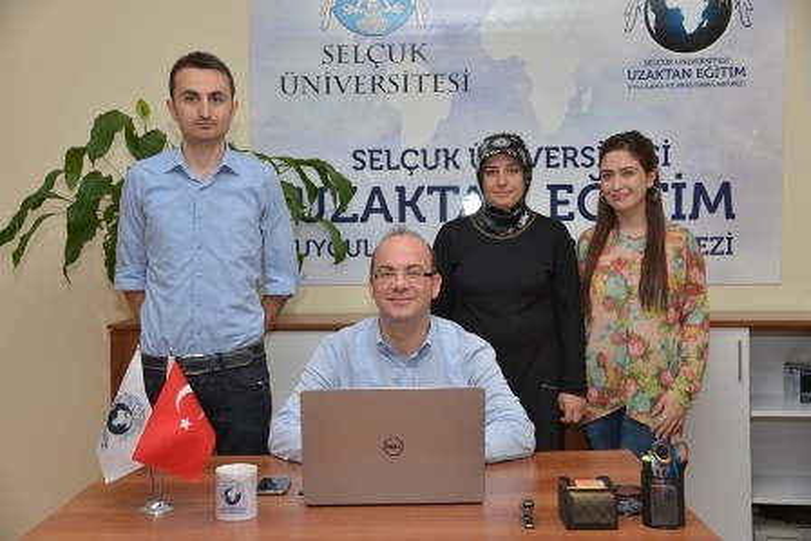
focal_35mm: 45
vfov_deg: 29.9
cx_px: 406
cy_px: 270
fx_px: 1014
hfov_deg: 43.6
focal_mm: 45
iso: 200
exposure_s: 1/200
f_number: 4.2
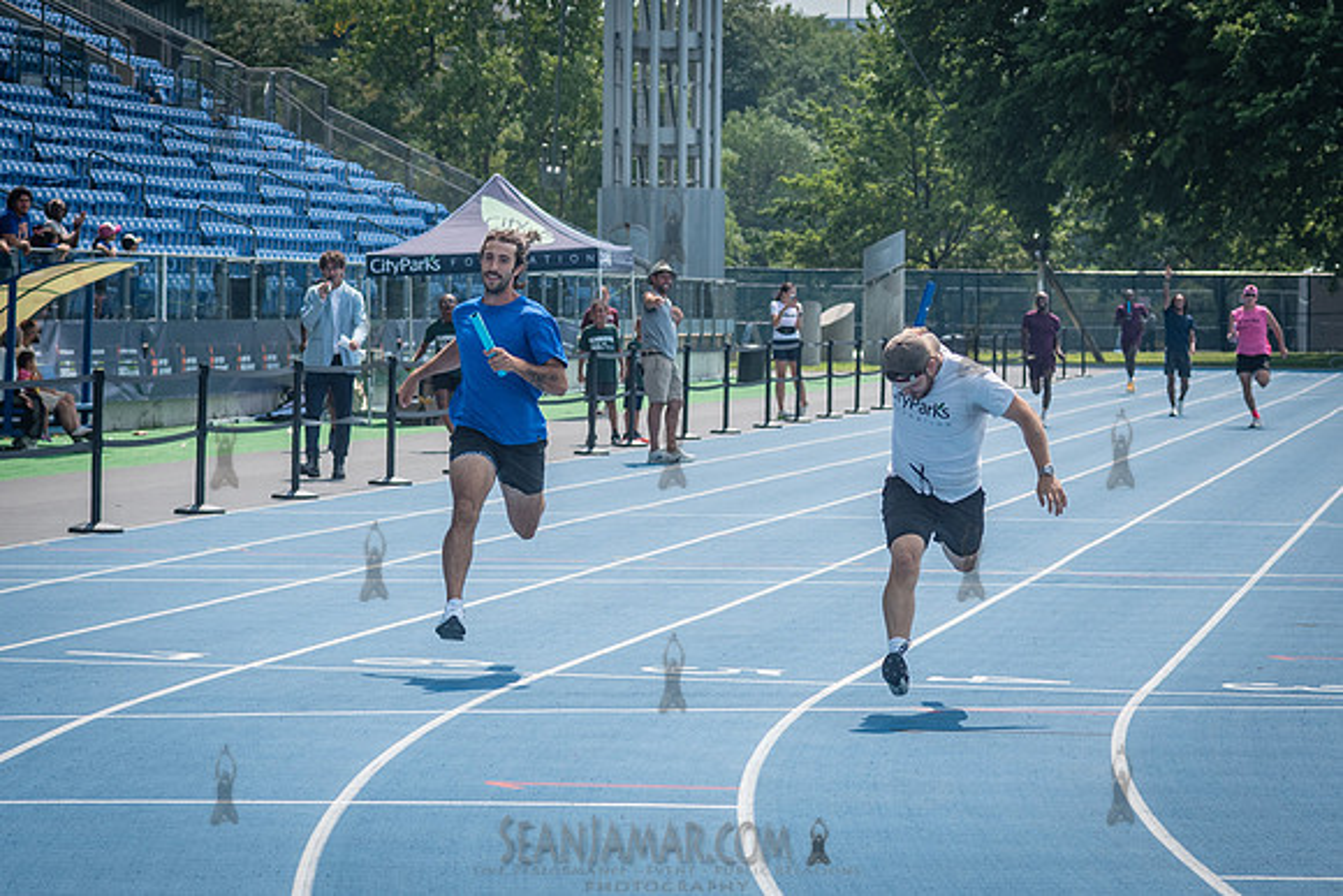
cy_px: 463
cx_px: 841
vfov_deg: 8.7
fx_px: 5906
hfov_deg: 13.0
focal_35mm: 158
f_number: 5
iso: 160
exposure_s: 1/1600
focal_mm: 86
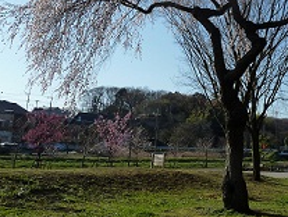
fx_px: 450
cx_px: 239
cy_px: -4
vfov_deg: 25.6
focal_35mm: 54
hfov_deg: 34.2
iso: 125
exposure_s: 1/500
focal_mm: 4.1
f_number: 5
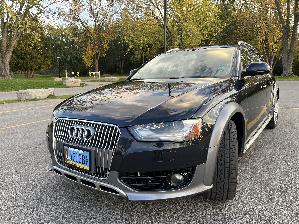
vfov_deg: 53.1
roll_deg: +0.3
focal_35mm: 26
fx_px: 225
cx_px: 150
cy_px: 112
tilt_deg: -9.5
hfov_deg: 67.3
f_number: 1.6
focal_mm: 5.1
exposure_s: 1/122
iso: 32
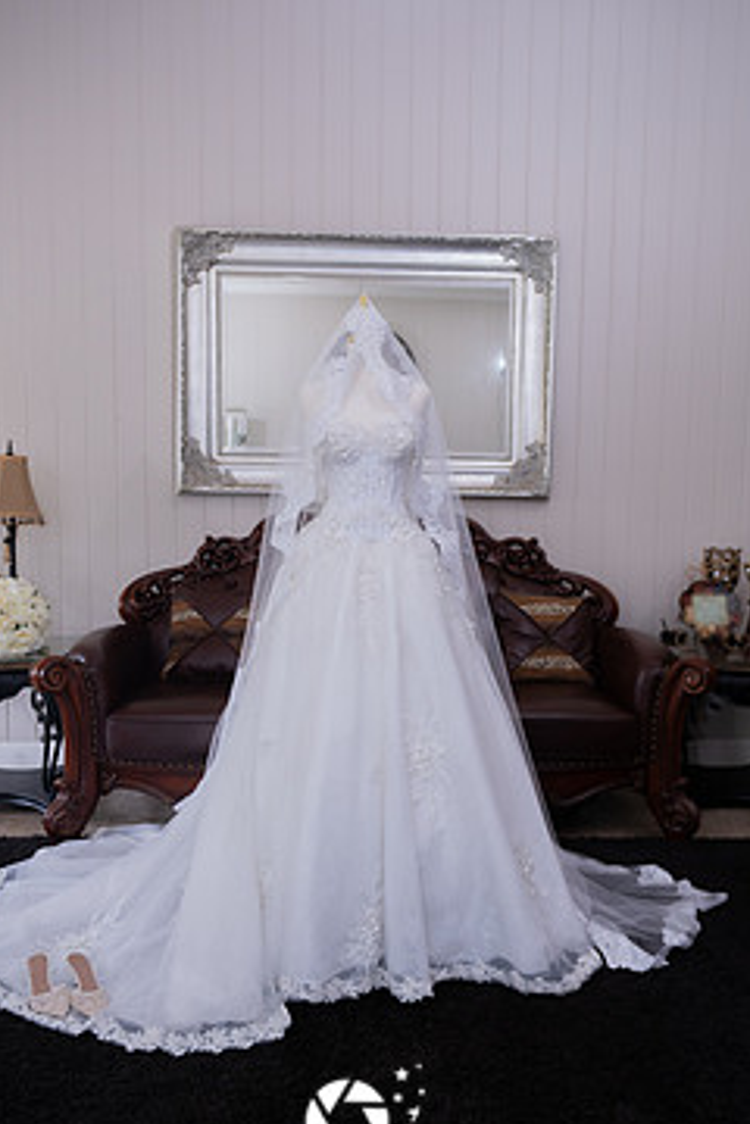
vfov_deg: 61.9
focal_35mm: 30
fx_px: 937
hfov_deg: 43.6
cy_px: 599
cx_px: 353
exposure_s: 1/125
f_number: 2.8
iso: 1000
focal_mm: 24
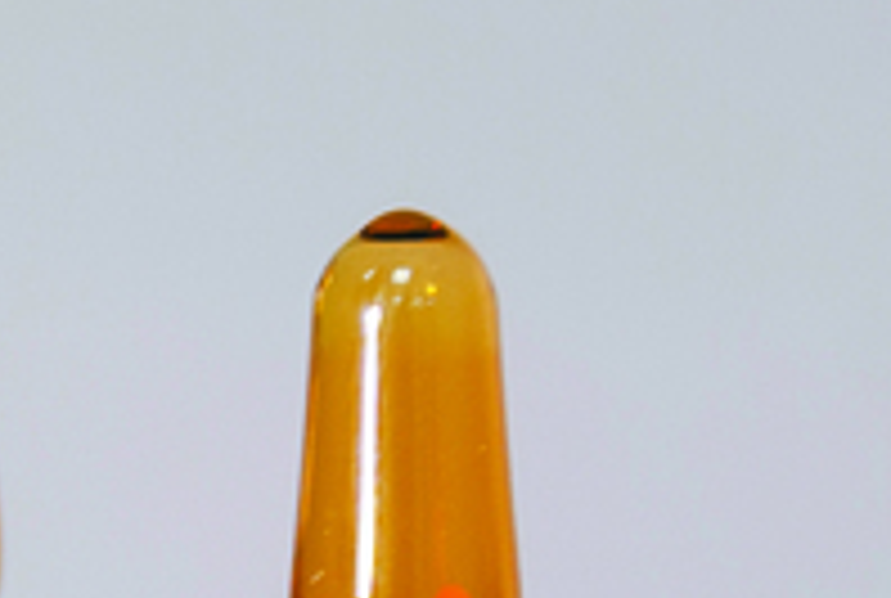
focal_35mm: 611
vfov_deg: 2.3
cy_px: 1120
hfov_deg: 3.4
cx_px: -662
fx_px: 15149
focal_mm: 75
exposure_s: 1/20
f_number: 5.6
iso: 100
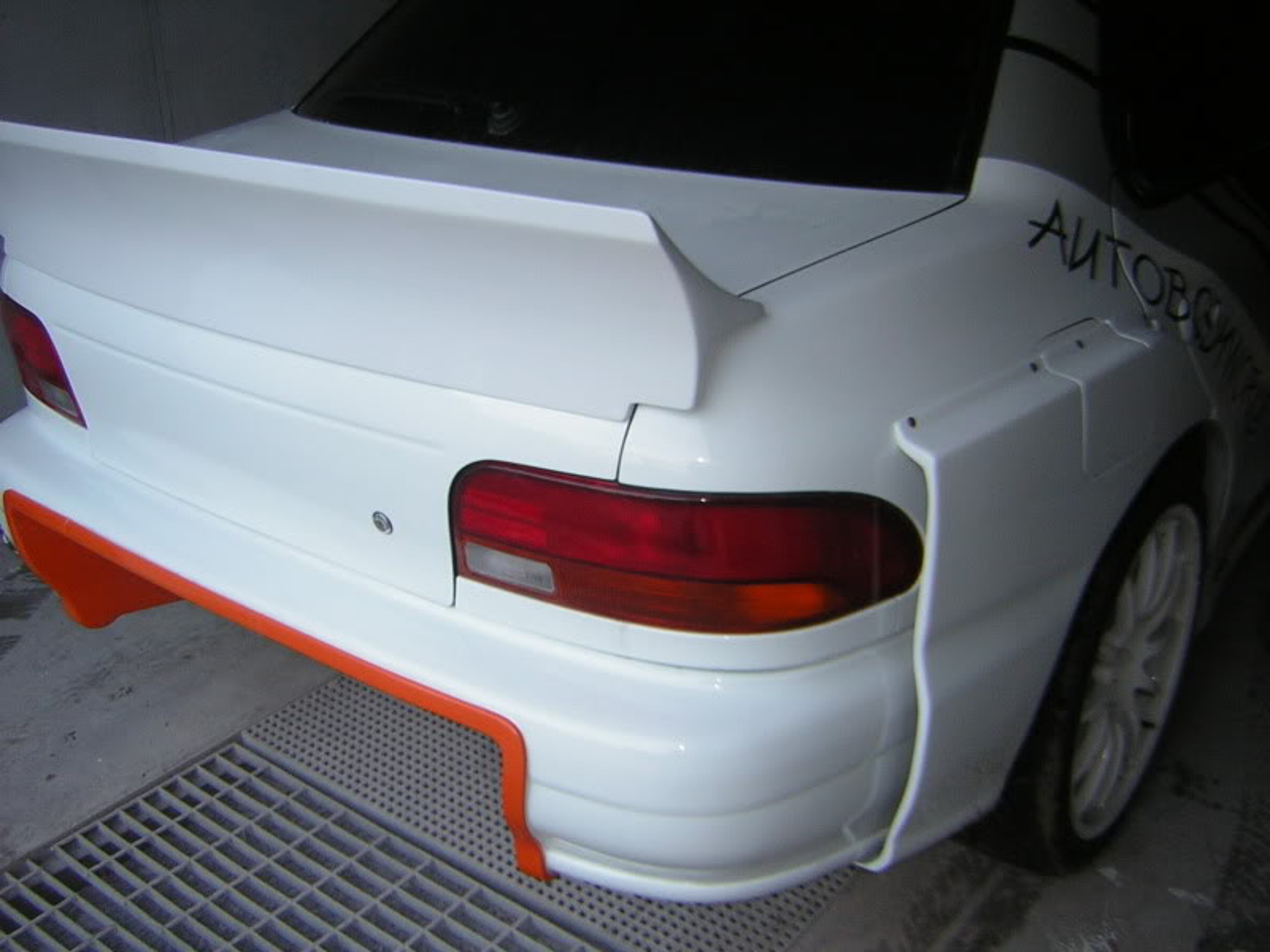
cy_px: 476
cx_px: 635
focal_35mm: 36
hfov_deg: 51.4
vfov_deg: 39.7
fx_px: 1321
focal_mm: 4.7
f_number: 2.6
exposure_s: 1/8.7
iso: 50
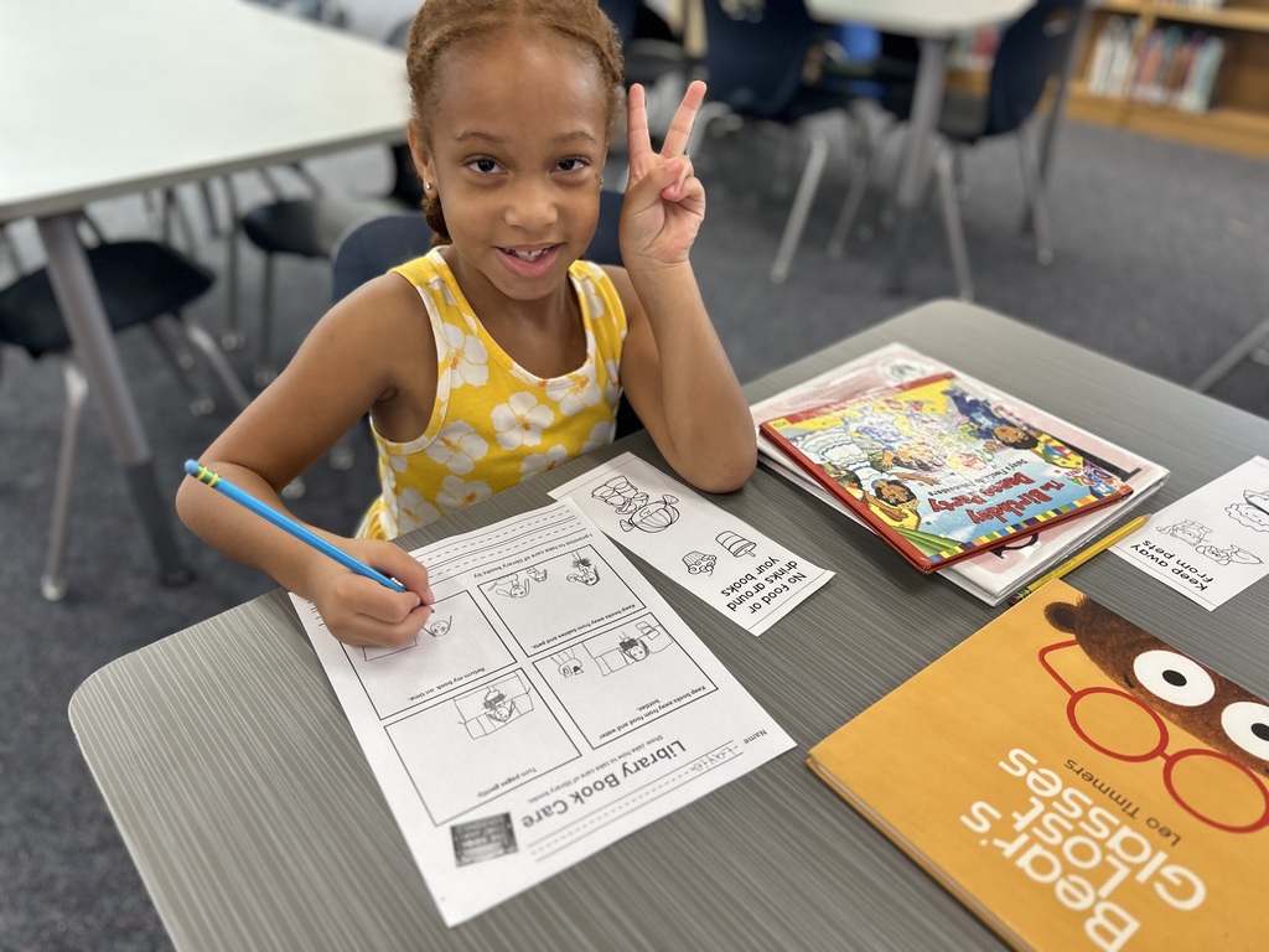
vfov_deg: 53.1
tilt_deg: -34.3
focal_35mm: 26
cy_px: 476
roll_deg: +0.1
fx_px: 953
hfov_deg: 67.3
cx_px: 634
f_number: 1.5
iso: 125
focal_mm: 5.7
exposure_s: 1/100
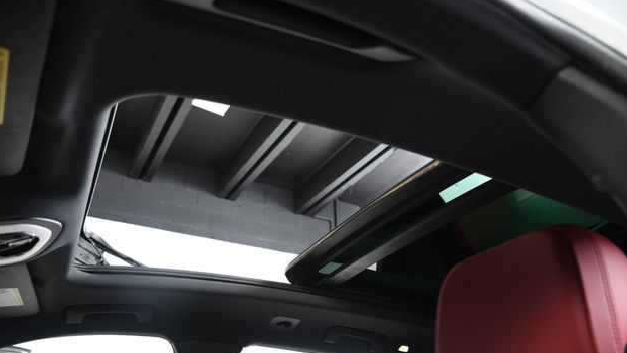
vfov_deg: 40.0
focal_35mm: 29
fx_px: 482
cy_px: 212
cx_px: 319
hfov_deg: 66.1
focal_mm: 18
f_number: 3.5
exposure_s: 1/160
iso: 100
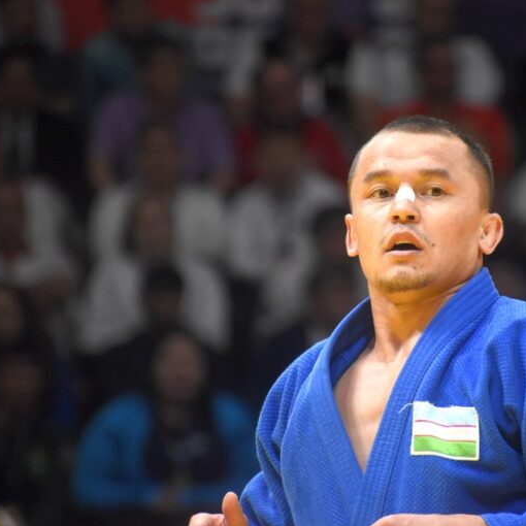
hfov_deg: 3.0
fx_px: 9902
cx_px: 350
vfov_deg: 3.0
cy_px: 263
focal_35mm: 576
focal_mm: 300
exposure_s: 1/400
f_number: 6.3
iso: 1600
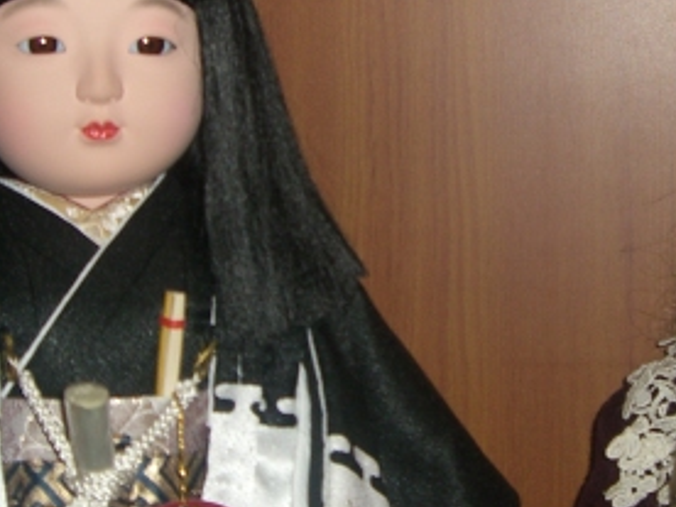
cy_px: 228
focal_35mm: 88
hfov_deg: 22.2
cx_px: 458
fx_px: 1719
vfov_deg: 16.8
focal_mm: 6.2
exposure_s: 1/60
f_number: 2.7
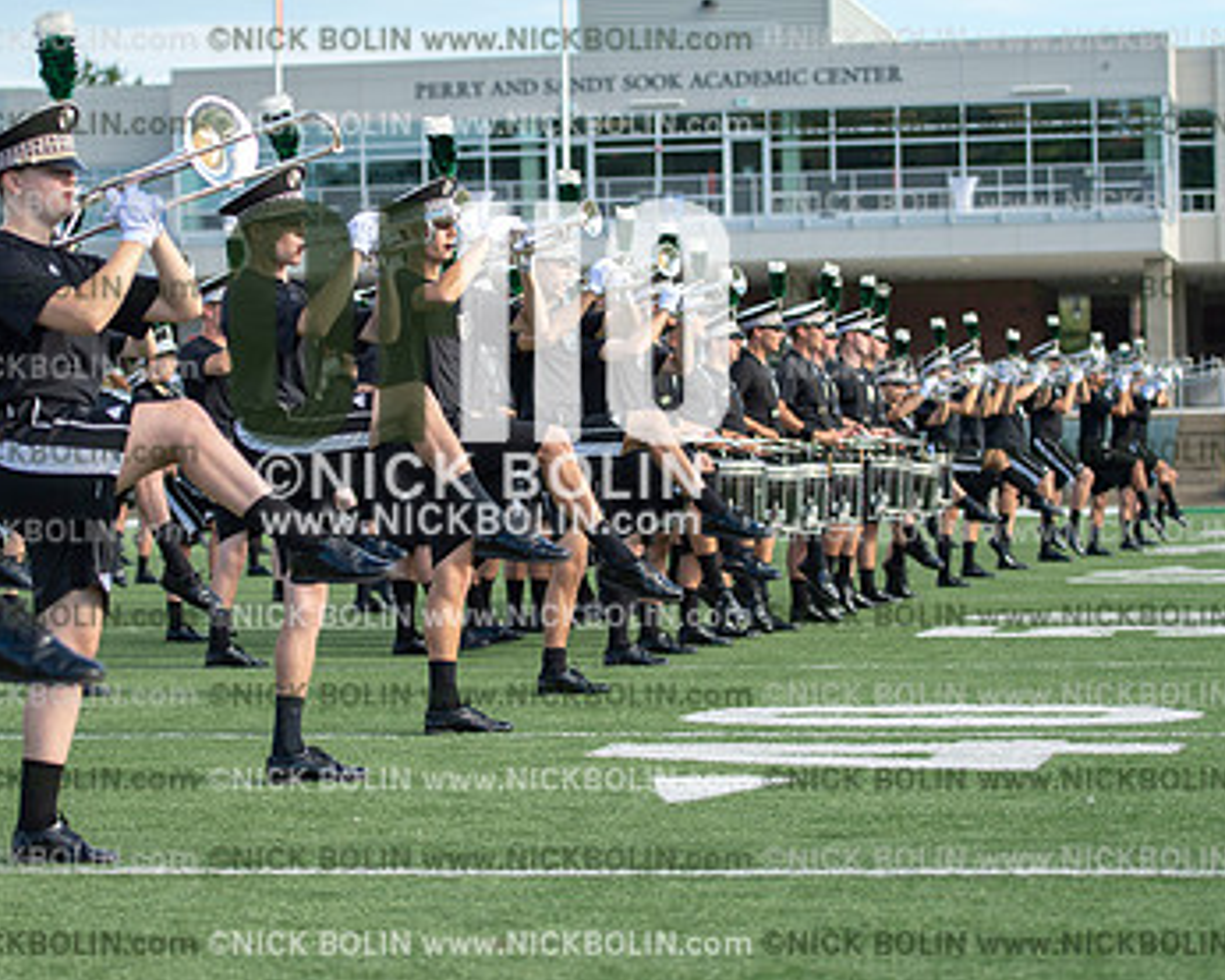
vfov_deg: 14.0
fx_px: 3989
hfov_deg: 17.4
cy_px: 368
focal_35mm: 110
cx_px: 478
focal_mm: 70
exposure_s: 1/800
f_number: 2.8
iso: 160
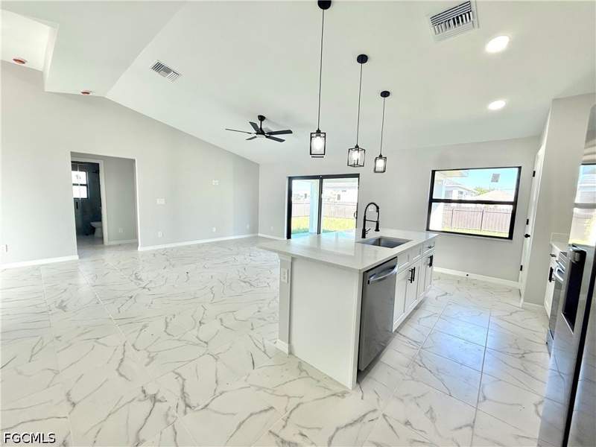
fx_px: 241
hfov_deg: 102.1
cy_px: 224
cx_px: 298
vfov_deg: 85.7
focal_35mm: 14
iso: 64
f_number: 2.2
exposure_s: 1/178
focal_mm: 2.22
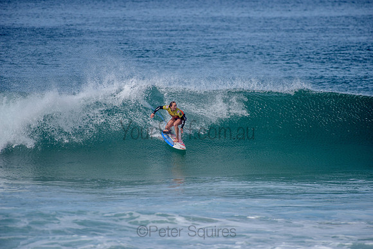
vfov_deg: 2.8
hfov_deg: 4.1
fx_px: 5182
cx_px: 186
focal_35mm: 500
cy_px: 124
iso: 250
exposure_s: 1/2500
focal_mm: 500
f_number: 6.3
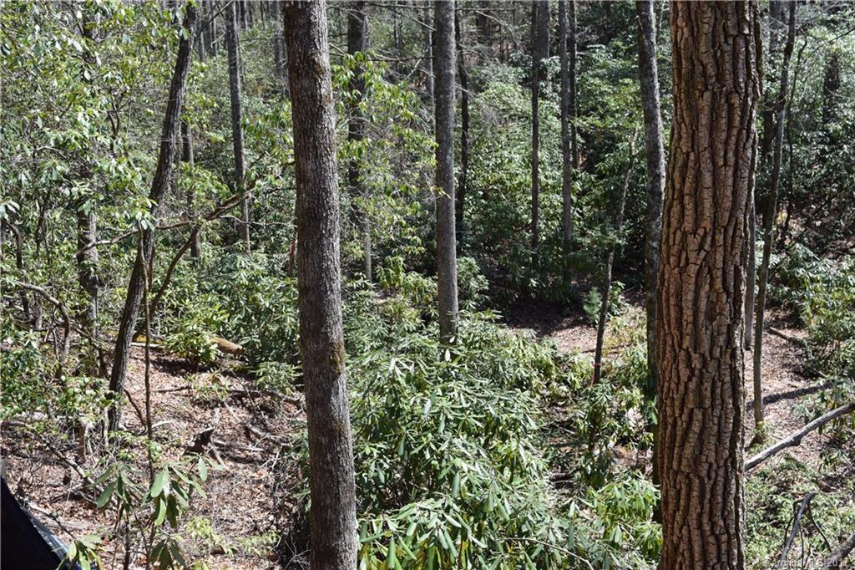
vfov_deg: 34.2
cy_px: 285
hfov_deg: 49.6
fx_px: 926
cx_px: 428
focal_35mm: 39
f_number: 8
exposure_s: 1/250
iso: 320
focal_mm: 26
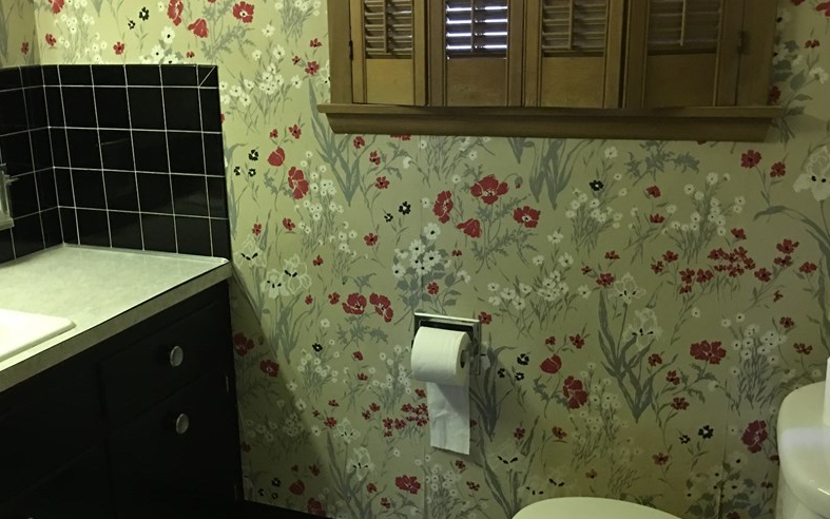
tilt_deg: -18.6
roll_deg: +3.1
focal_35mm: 40
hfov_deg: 49.1
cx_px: 352
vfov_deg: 32.0
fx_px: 905
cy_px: 293
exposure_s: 1/4
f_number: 2.2
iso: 80
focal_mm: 4.15
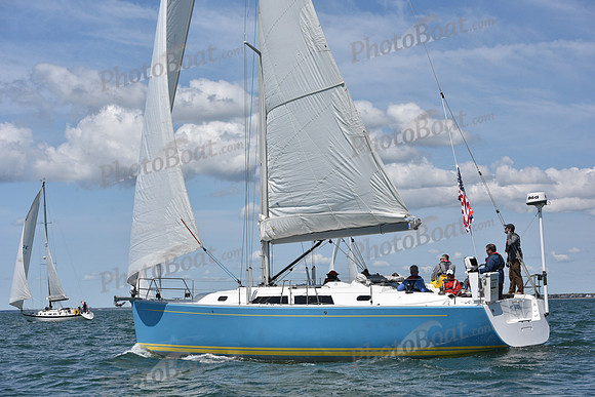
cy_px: 198
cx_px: 298
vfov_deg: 18.2
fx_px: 1240
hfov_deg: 27.0
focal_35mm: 75
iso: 320
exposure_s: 1/800
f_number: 8
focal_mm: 75
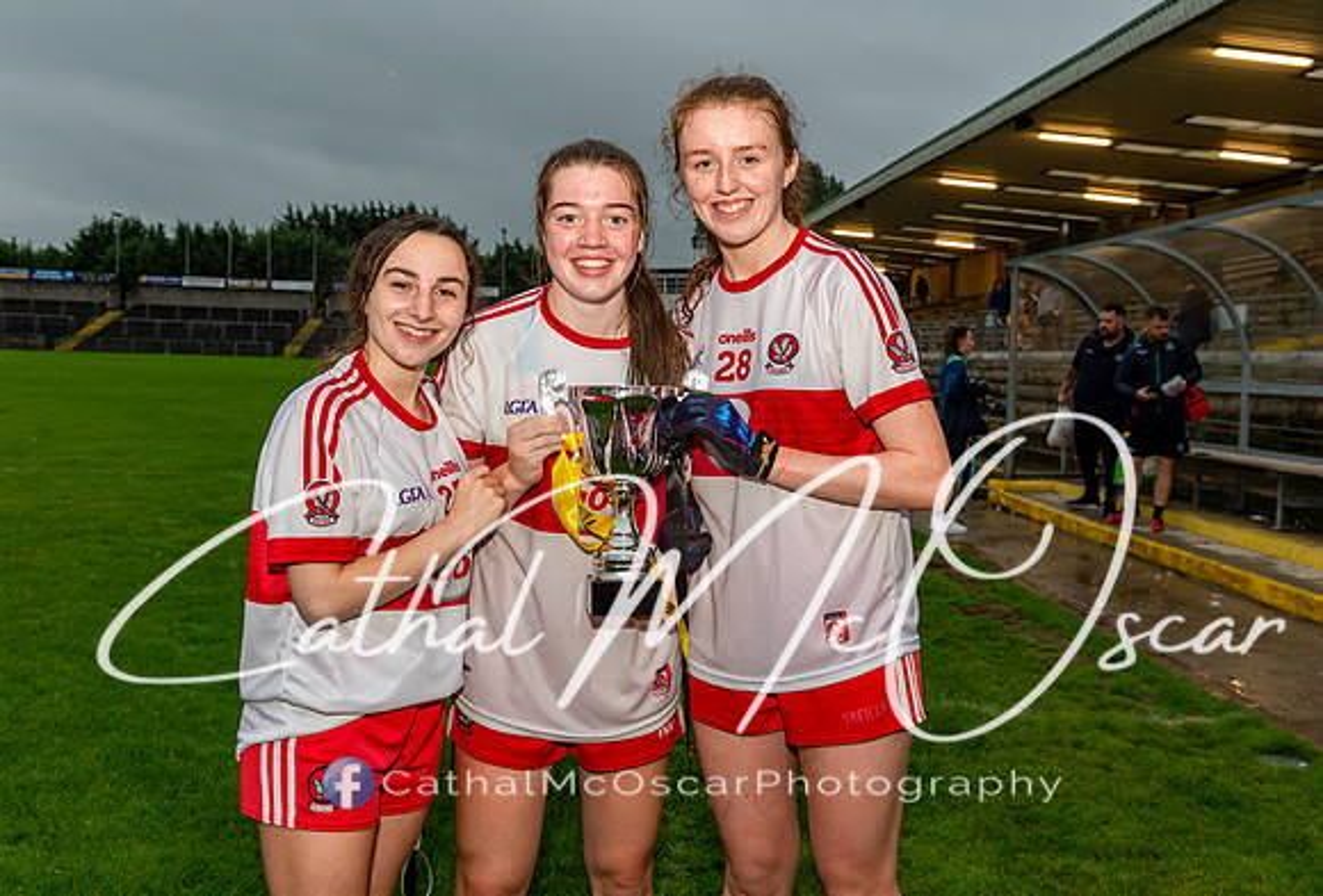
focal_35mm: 34
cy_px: 422
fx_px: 1266
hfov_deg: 55.1
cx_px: 712
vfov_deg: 39.0
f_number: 4.5
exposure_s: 1/100
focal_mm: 32
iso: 1600
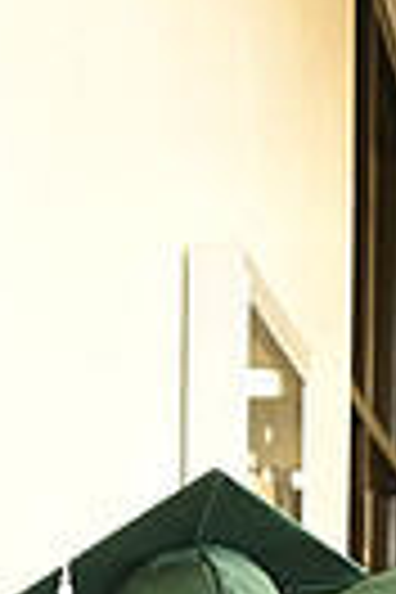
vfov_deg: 11.7
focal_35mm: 158
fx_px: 2607
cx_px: 162
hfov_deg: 8.7
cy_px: 1188
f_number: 5.6
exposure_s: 1/60
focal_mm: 36
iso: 1600
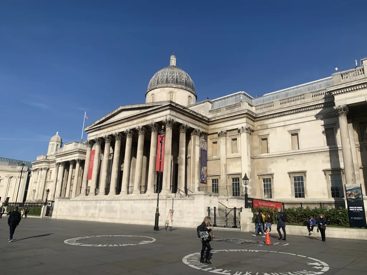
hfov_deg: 67.3
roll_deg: -1.5
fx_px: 276
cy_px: 138
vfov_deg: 53.1
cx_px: 184
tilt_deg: +17.4
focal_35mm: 26
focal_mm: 4.25
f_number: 1.8
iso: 25
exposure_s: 1/3937
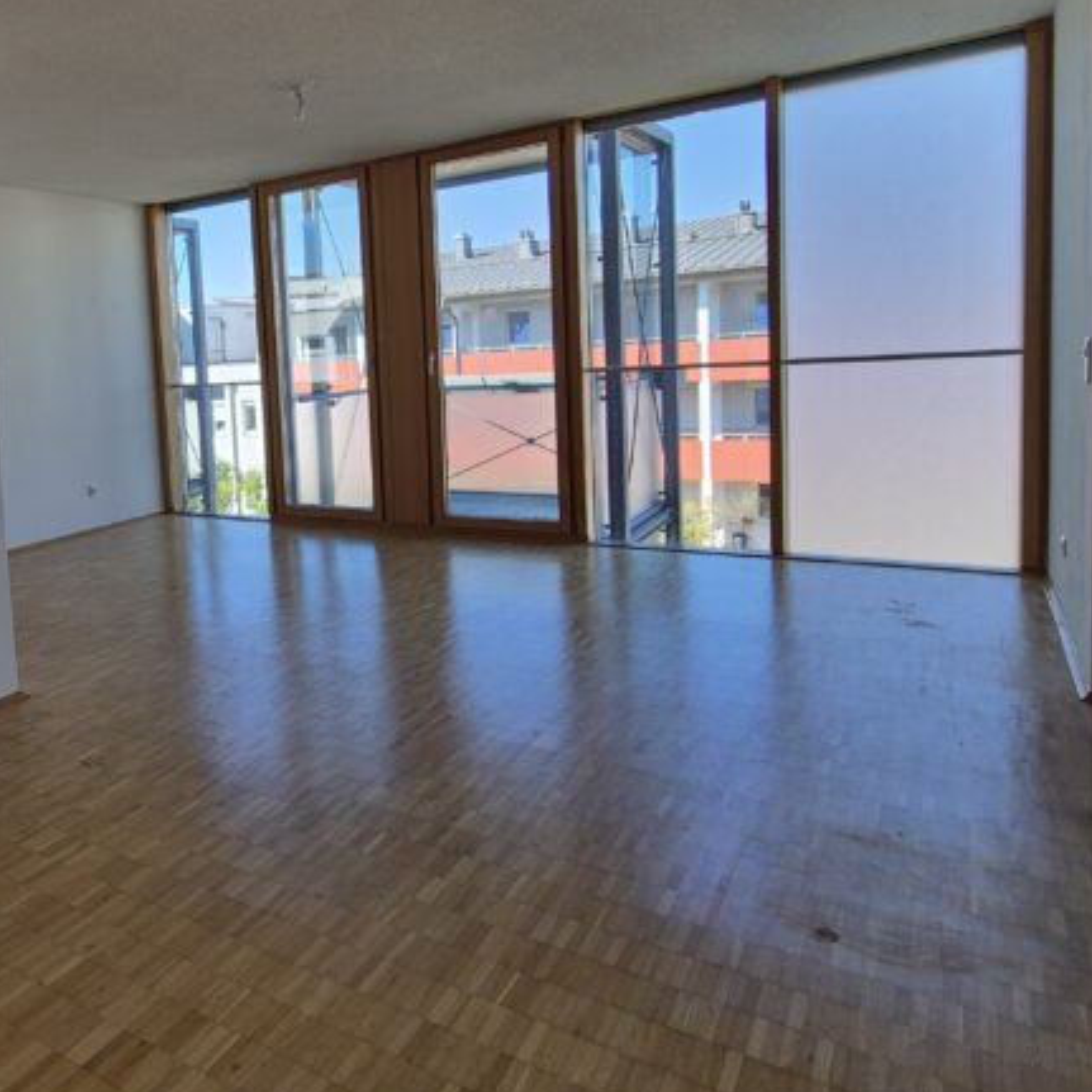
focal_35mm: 24
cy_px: 442
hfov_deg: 57.2
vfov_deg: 64.5
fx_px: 857
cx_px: 137
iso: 50
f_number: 2.2
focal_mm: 2.2
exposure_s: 1/311
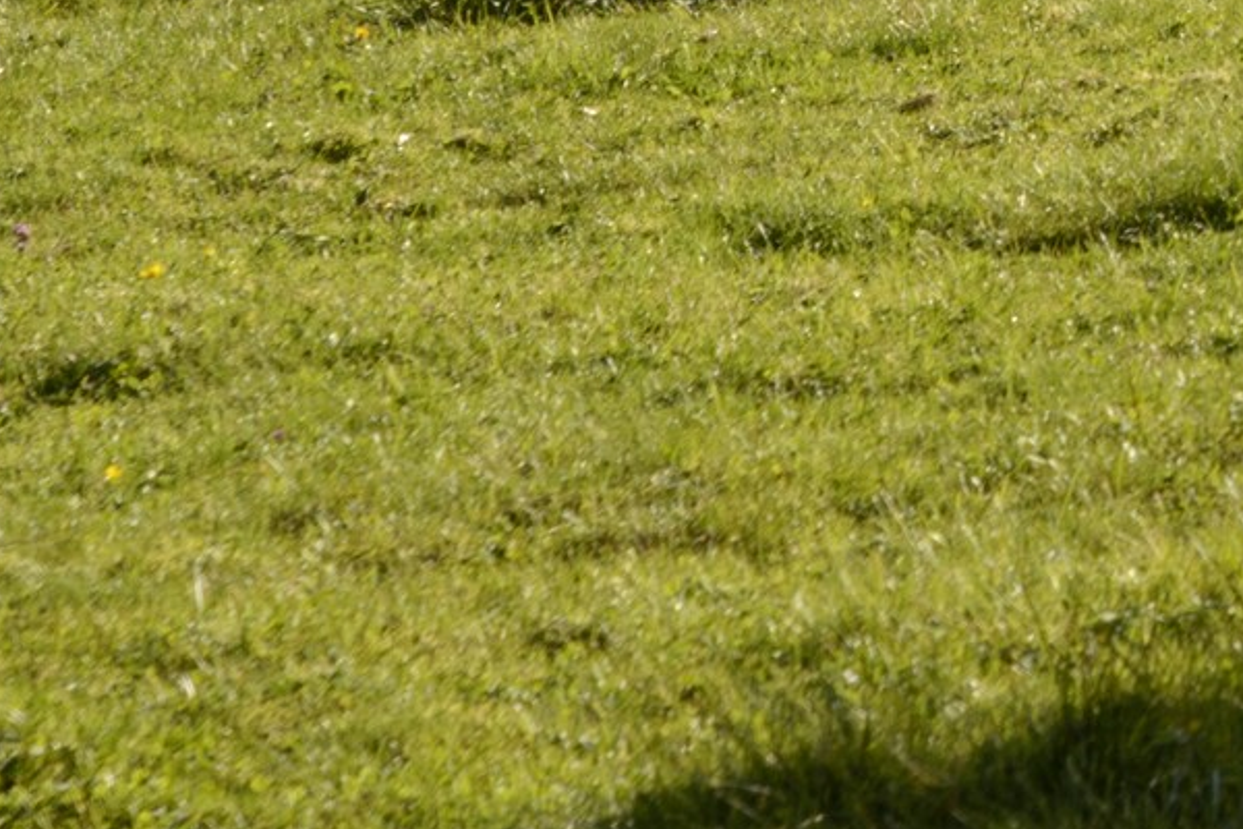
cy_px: -1200
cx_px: 2788
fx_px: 17677
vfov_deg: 2.7
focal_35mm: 512
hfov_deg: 4.0
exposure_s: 1/200
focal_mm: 75
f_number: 9
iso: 100
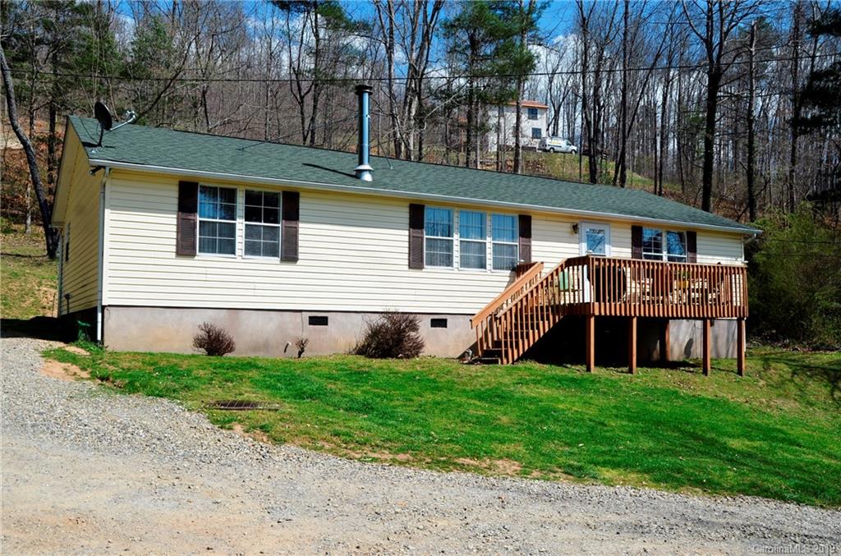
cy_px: 278
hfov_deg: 57.3
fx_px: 769
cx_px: 420
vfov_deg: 39.8
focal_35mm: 33
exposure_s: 1/250
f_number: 8
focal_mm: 22
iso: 110
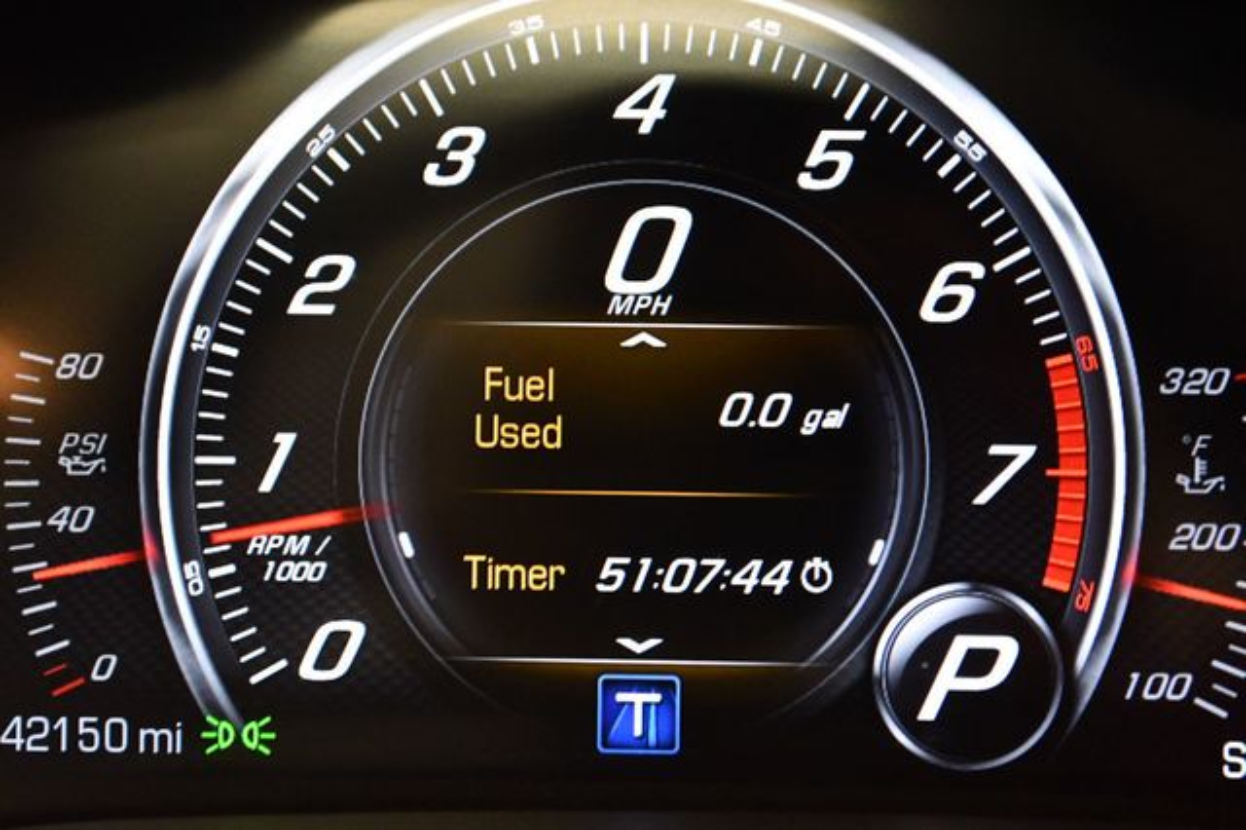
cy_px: 415
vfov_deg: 18.2
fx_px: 2594
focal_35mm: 75
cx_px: 623
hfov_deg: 27.0
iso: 5000
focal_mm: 50
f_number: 5.6
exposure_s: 1/60
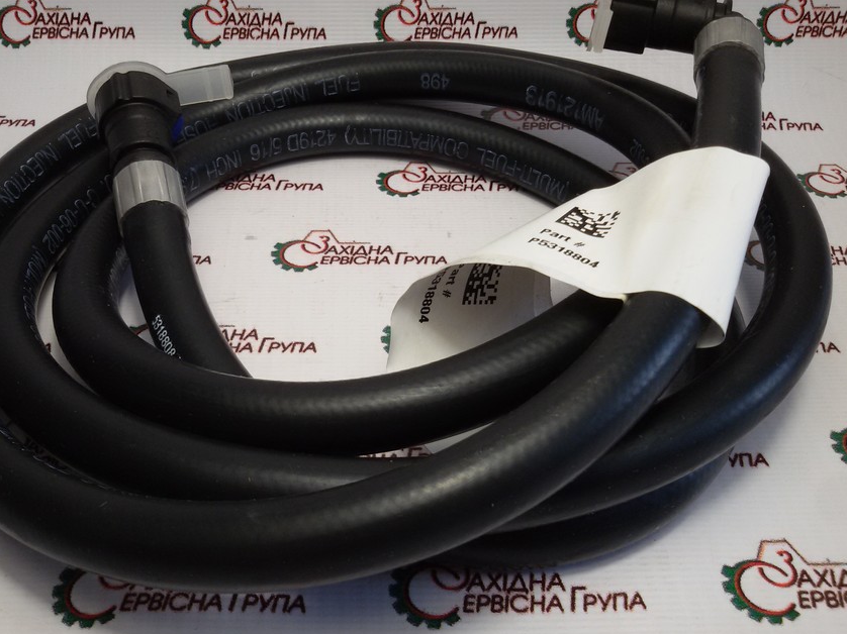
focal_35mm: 37
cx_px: 359
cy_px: 297
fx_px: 905
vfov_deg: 38.6
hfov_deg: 50.0
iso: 50
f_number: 2.4
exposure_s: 1/100
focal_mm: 2.93
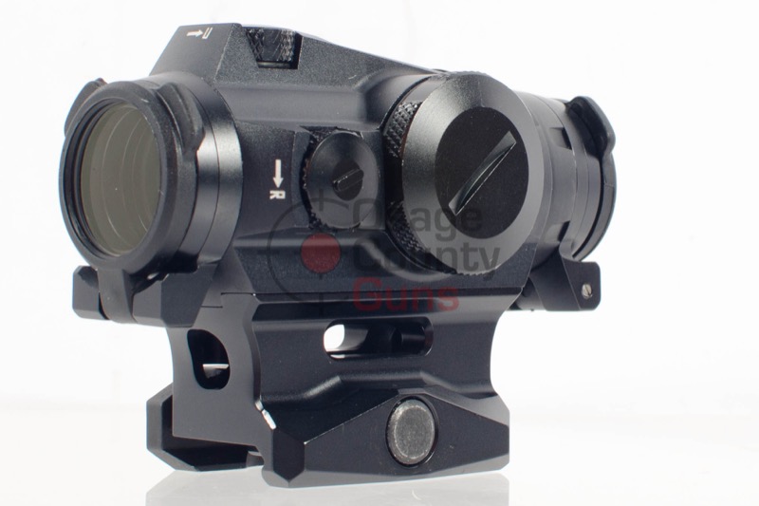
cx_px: 380
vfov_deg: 25.7
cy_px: 253
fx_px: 1107
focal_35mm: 52
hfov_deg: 37.9
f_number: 9
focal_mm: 35
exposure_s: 1/200
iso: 200
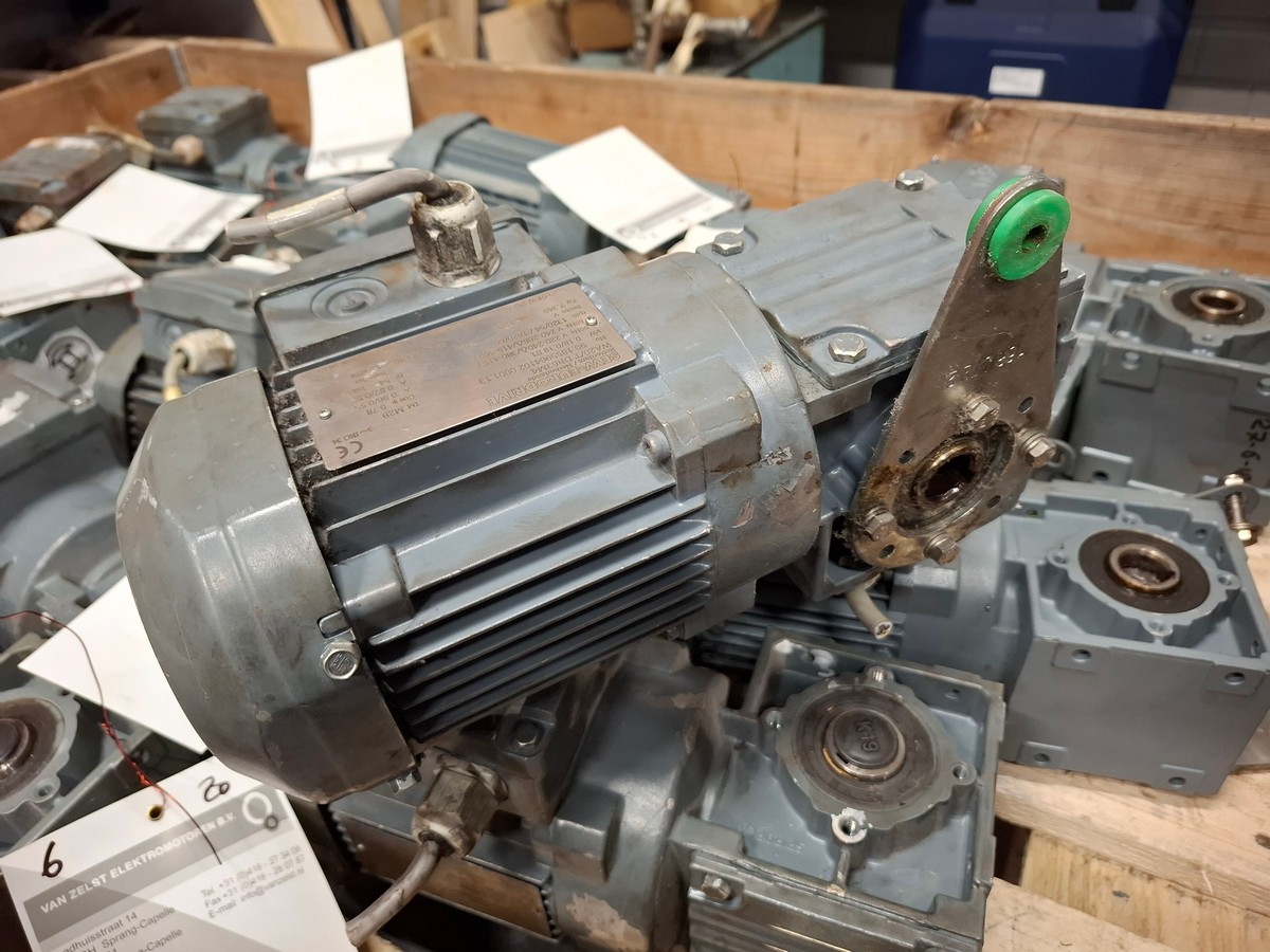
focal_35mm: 23
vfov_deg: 58.9
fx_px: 844
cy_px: 476
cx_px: 635
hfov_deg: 73.9
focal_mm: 5.54
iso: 400
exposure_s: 1/33
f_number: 1.8
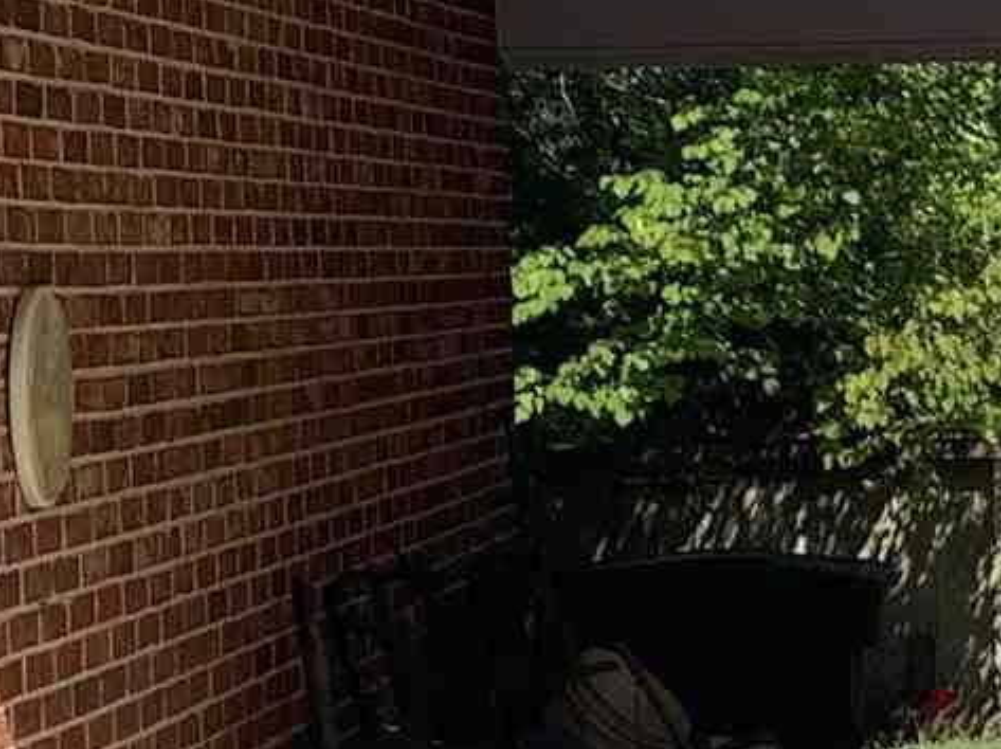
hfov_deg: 10.3
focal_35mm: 169
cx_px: 2290
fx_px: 4883
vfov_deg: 8.8
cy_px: 520
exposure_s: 1/2545
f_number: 1.8
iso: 25
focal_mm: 4.25
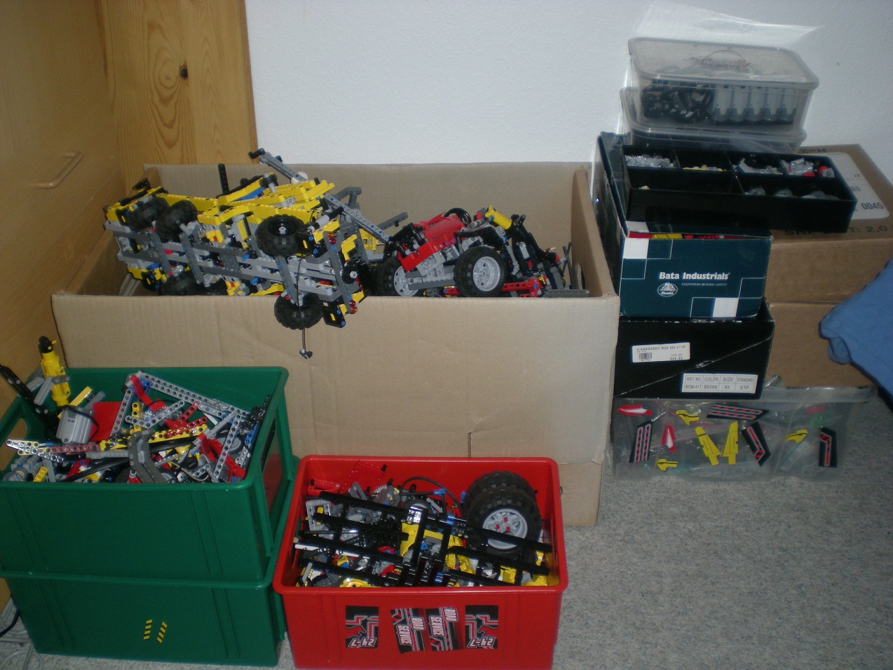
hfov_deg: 49.0
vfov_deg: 37.7
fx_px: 980
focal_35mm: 38
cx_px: 446
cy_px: 335
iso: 100
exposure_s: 1/60
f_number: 3.1
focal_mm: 6.3
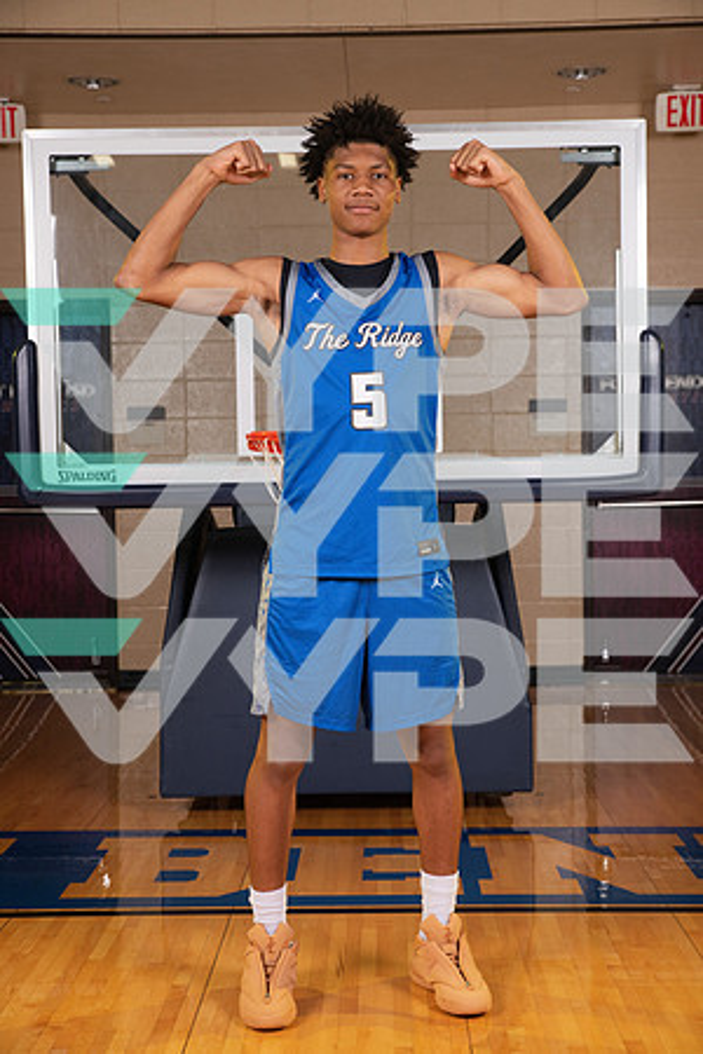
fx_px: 1611
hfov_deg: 24.6
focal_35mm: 55
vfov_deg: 36.2
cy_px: 527
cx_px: 352
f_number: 7.1
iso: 320
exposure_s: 1/320
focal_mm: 55
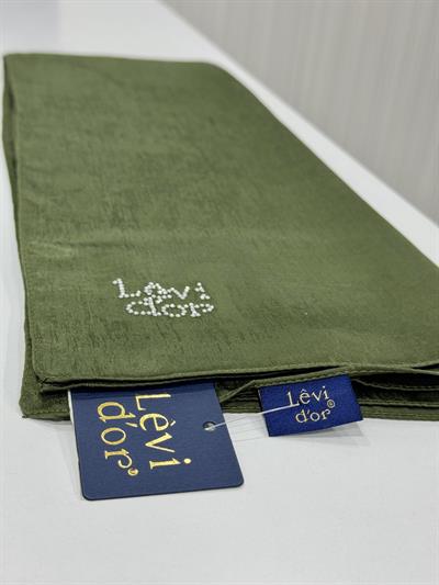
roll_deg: -6.6
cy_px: 292
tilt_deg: -26.0
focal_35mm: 48
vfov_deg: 39.6
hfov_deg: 30.3
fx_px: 811
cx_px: 220
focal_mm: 6.76
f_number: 1.78
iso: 100
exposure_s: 1/50
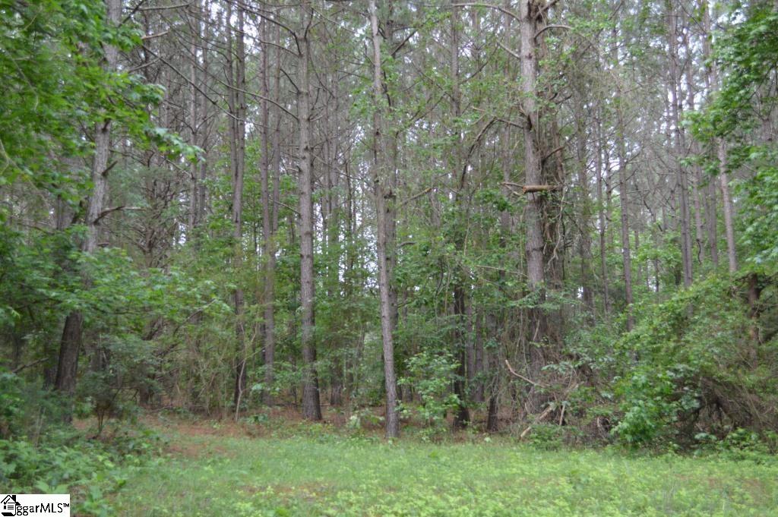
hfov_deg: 43.6
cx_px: 389
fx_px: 972
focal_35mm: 45
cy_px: 258
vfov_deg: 29.8
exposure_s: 1/500
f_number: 4.5
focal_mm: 30
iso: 1400
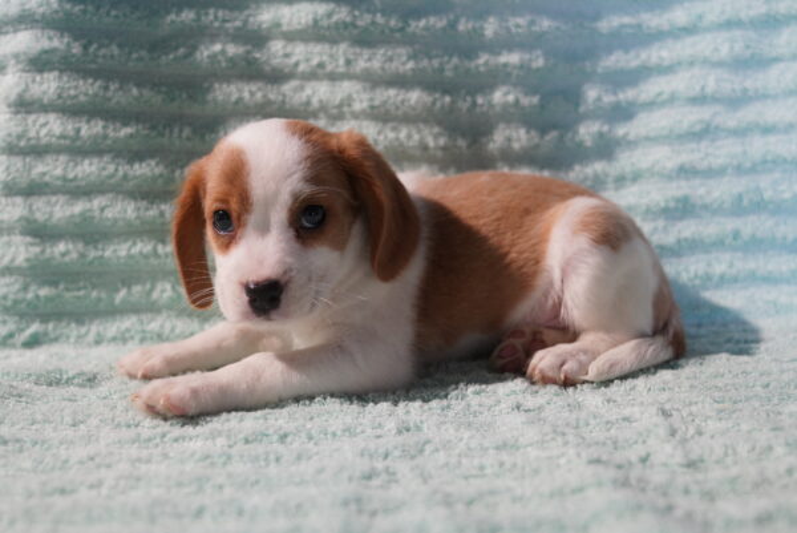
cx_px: 398
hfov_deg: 53.1
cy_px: 266
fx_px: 798
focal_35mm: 36
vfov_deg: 36.9
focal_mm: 24
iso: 1600
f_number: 3.2
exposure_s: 1/160
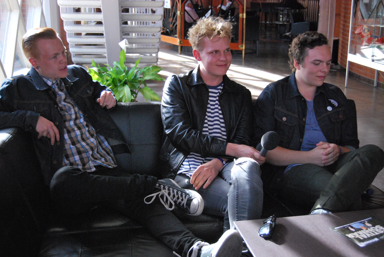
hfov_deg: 42.3
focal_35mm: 46
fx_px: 497
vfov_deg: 29.0
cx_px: 192
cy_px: 128
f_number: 4.5
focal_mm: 31
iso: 1600
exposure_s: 1/400
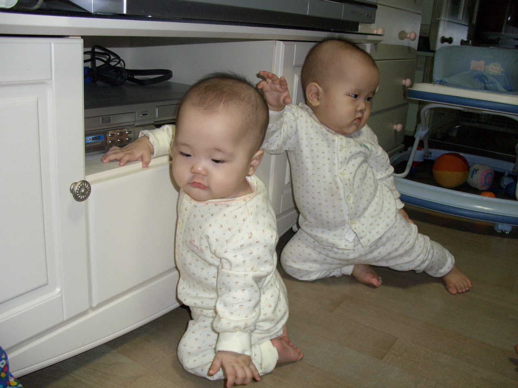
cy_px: 194
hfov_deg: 55.4
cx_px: 259
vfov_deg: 42.9
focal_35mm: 33
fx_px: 494
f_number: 2.8
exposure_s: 1/60
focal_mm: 7.1
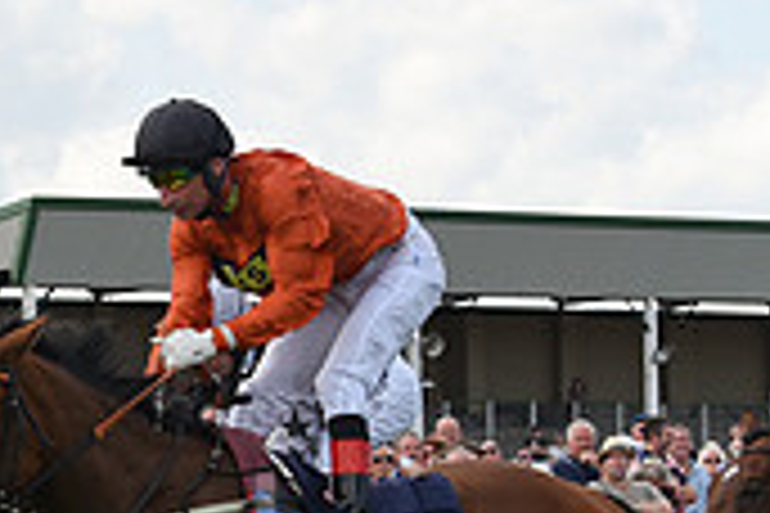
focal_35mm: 237
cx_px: -297
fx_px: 5069
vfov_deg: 5.8
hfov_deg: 8.5
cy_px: 596
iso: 500
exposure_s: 1/2000
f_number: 5.6
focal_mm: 70
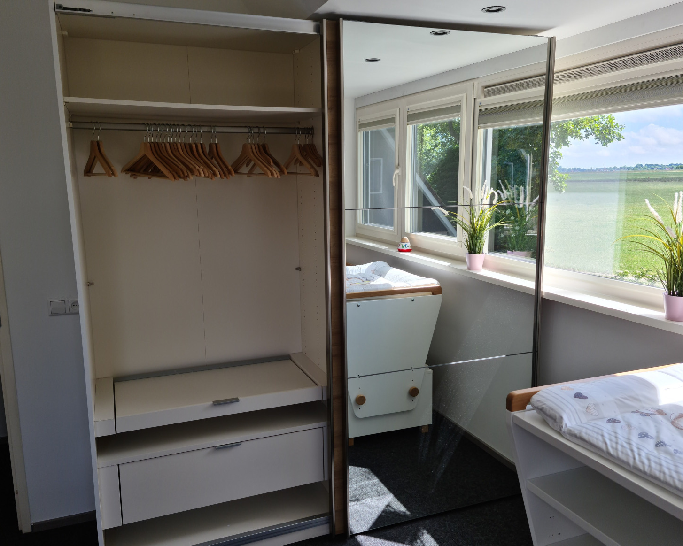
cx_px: 340
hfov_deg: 60.4
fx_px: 586
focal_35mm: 29
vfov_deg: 50.0
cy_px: 275
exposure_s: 1/171
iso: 25
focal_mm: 5.9
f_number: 2
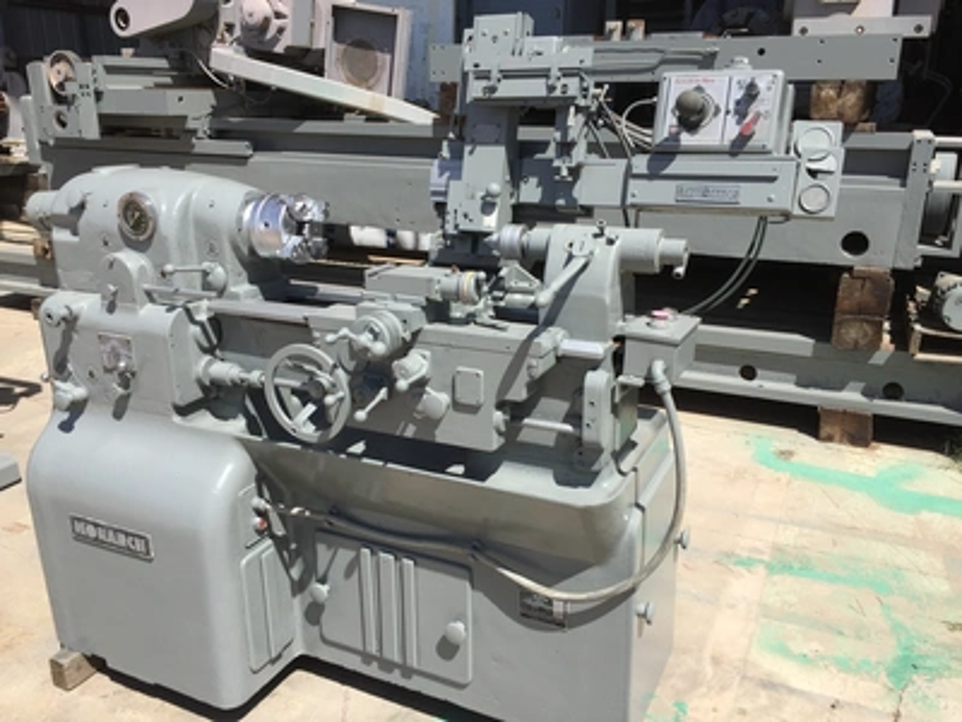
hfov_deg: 61.7
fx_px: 806
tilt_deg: -18.3
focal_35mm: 29
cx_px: 481
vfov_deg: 48.2
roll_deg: -0.7
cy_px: 361
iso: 32
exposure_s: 1/2475
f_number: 2.2
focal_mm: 4.15
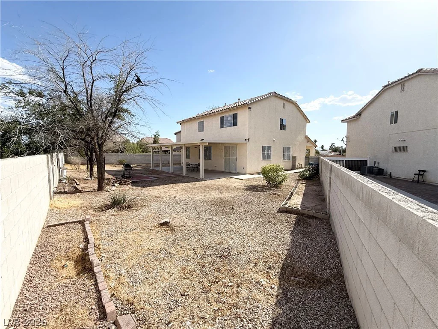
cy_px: 164
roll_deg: +0.7
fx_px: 177
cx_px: 219
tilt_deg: -2.4
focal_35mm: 14
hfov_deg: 102.1
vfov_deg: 85.7
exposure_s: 1/2410
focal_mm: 2.22
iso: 64
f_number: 2.2
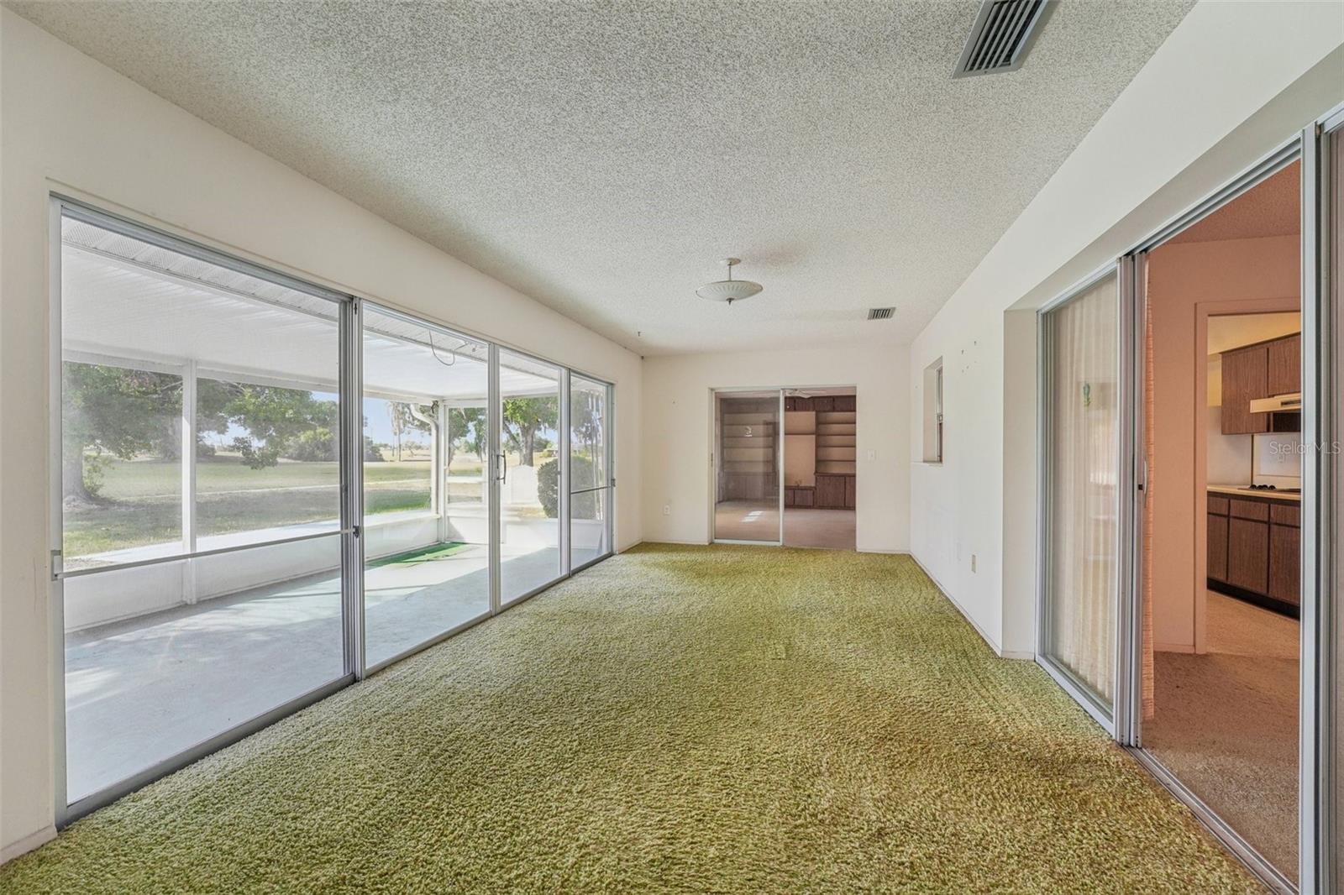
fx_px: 523
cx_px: 672
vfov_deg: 81.2
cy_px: 448
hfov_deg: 104.3
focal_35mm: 14
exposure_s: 1/50
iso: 400
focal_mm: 14
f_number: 8
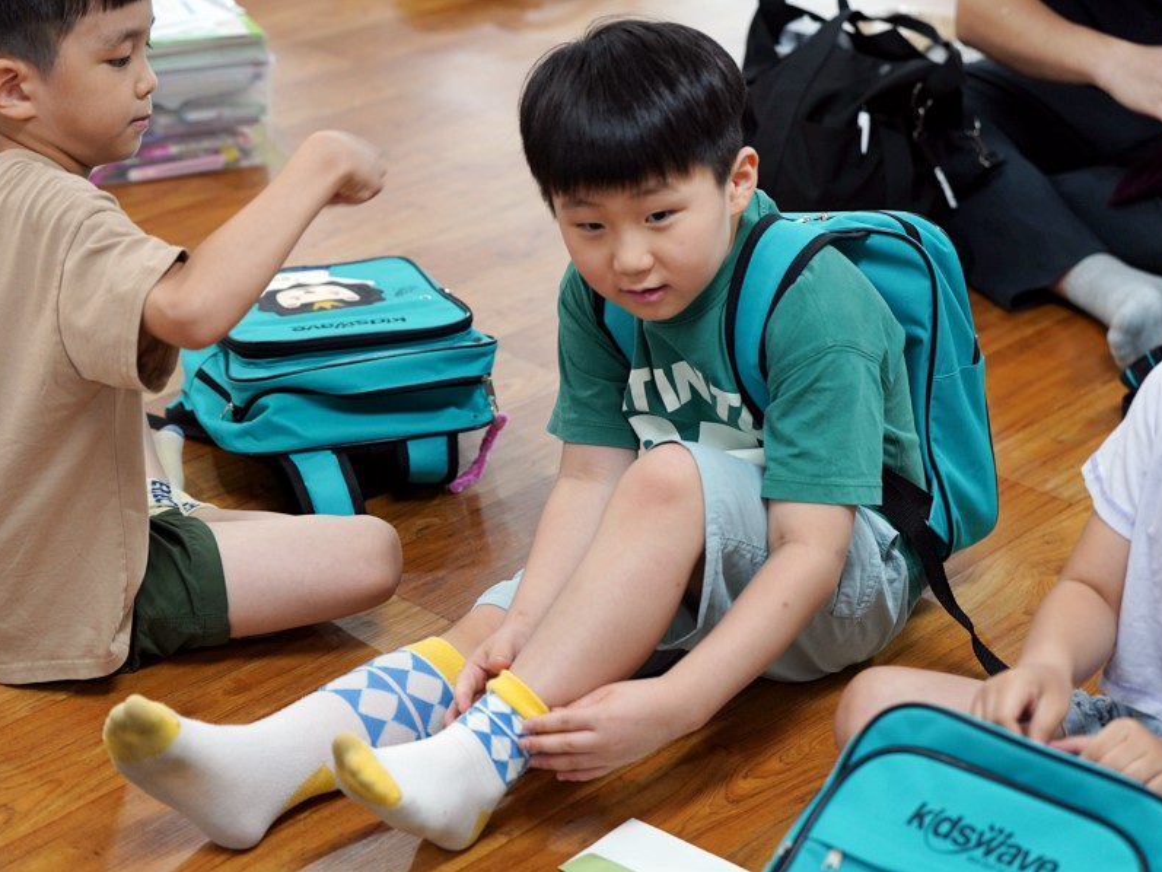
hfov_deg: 25.7
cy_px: 436
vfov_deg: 19.4
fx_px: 2552
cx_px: 554
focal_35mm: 76
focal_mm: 70
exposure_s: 1/160
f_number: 3.5
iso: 1600
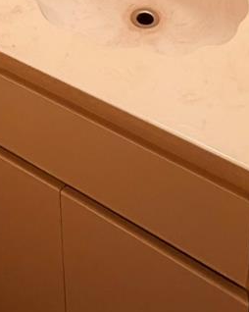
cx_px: 80
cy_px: -232
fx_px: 609
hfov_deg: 23.0
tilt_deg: -17.5
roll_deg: +1.2
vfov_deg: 20.9
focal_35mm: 66
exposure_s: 1/120
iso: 125
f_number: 2.2
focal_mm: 2.22
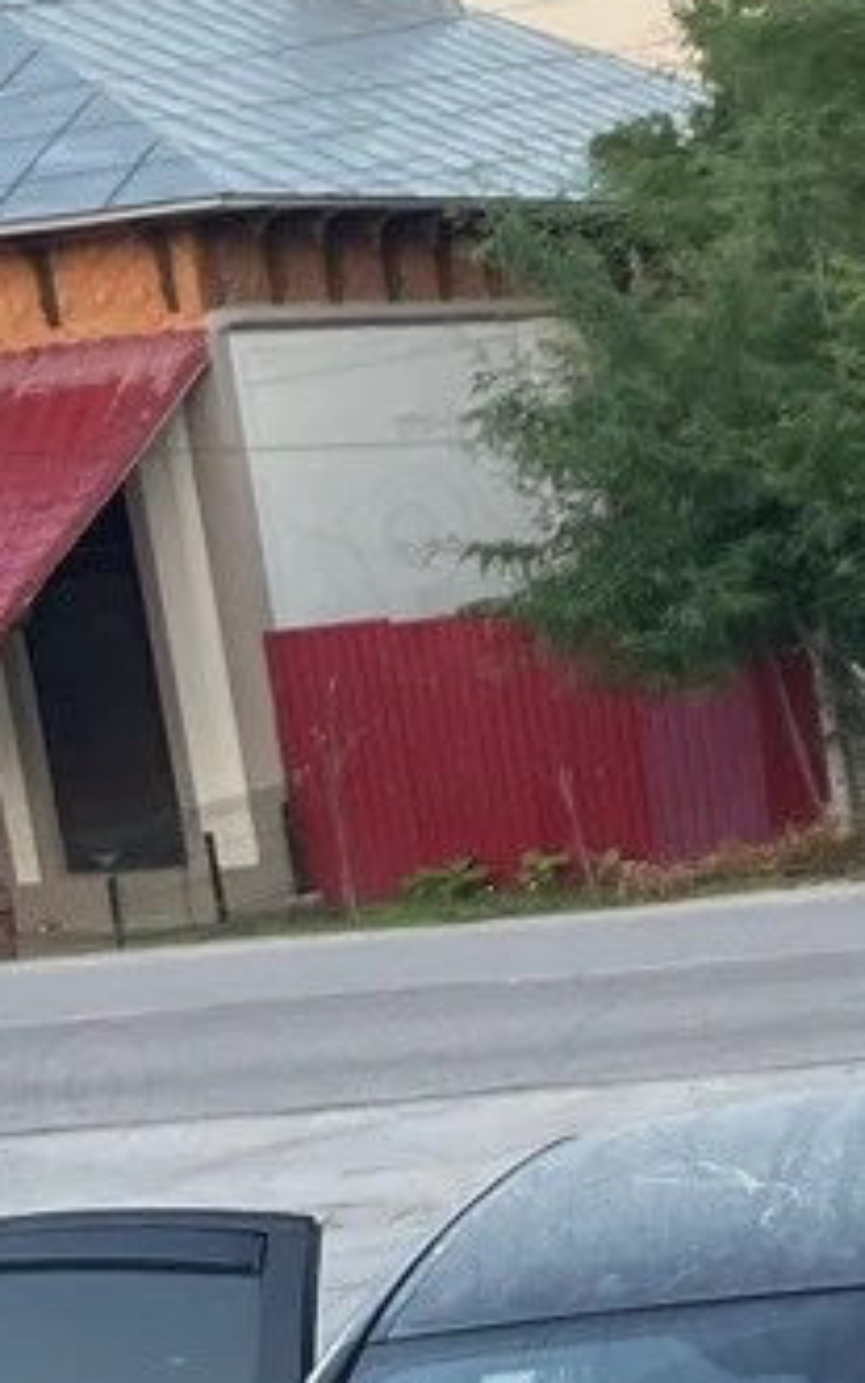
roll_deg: +8.9
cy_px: 1521
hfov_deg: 11.5
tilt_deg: -13.6
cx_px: 1061
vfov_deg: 18.1
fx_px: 4185
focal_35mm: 111
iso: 80
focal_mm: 4.2
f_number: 1.6
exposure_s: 1/121
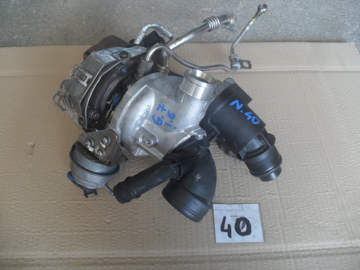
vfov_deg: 40.7
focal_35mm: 35
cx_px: 180
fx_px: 364
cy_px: 135
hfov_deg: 52.6
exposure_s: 1/30
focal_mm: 6.3
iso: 80
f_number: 3
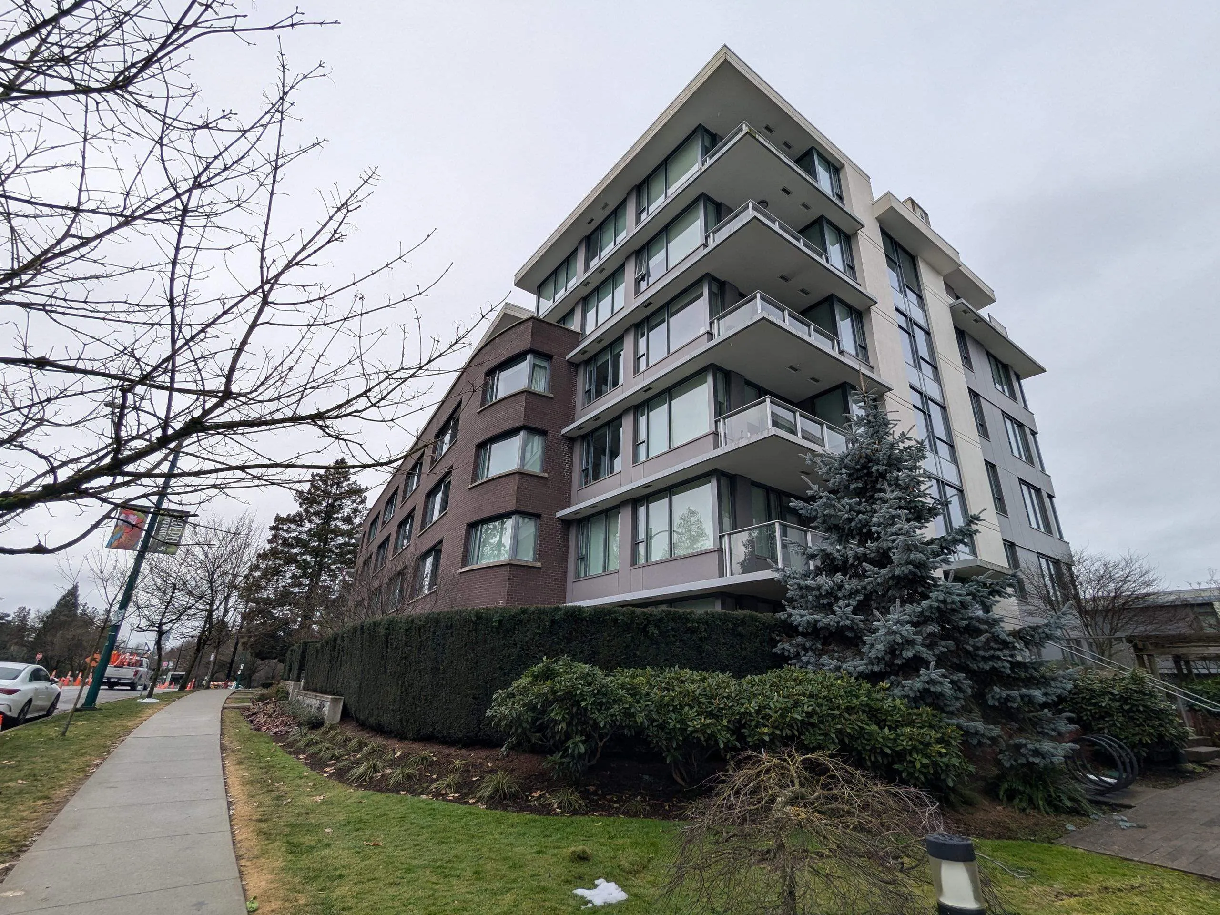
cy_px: 458
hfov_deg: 94.5
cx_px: 610
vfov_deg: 78.1
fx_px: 564
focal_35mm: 16
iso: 49
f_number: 2.2
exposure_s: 1/1048
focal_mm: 2.35
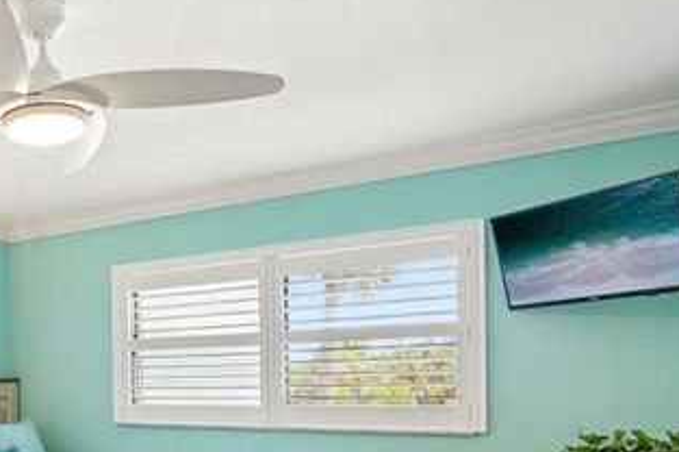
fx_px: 678
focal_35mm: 36
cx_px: 14
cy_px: 375
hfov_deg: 45.6
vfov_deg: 35.4
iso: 400
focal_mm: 16
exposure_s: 1/25
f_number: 8
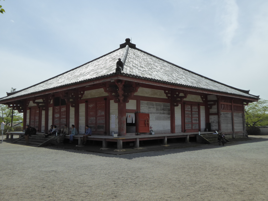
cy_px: 100
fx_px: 248
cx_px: 134
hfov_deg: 56.8
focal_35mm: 32
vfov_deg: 44.2
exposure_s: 1/1600
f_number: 3.5
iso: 160
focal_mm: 5.4
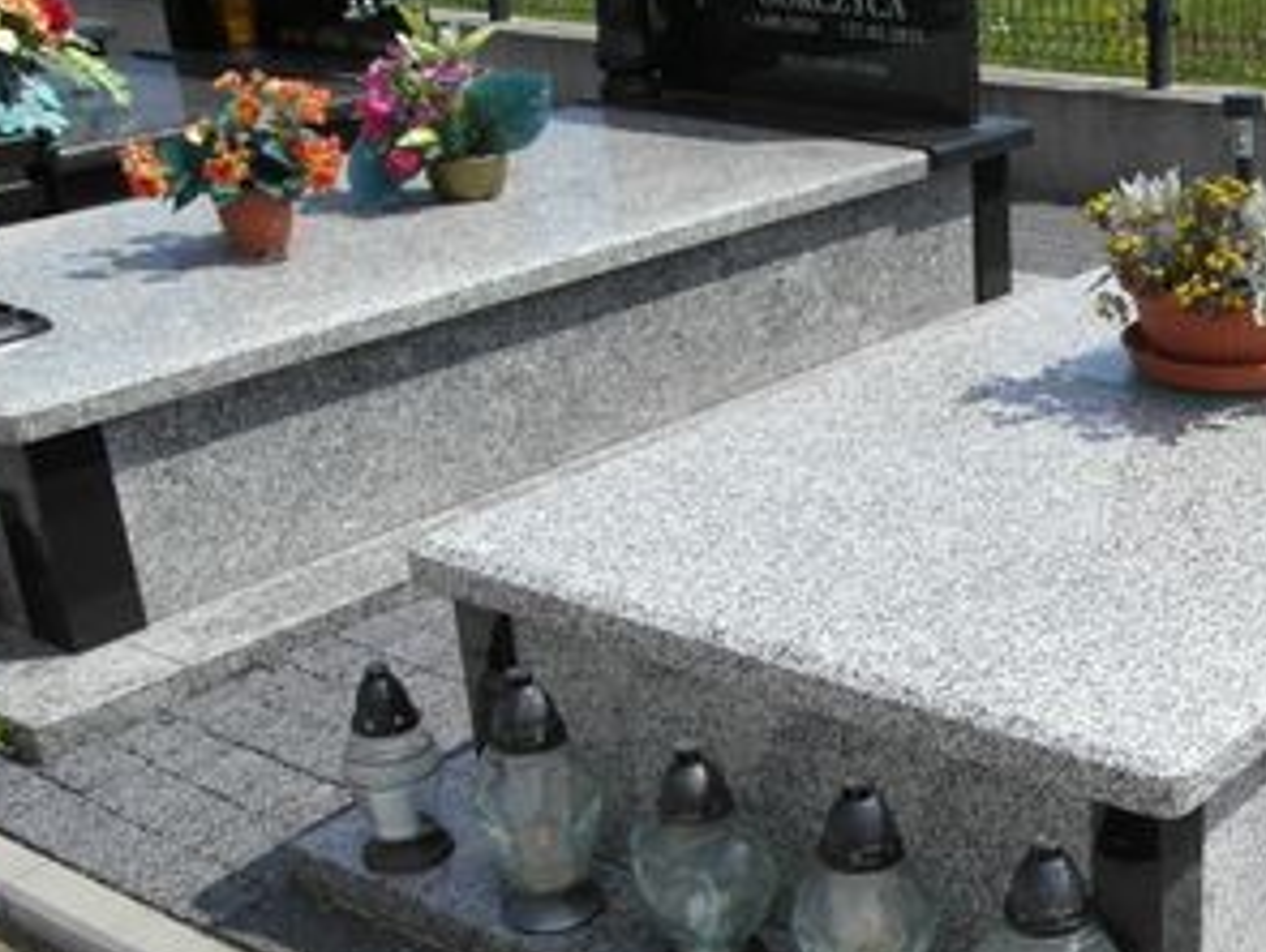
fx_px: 1904
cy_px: 639
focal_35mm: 52
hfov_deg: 34.4
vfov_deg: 27.9
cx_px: 1176
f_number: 3.4
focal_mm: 5.2
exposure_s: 1/1500
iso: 80
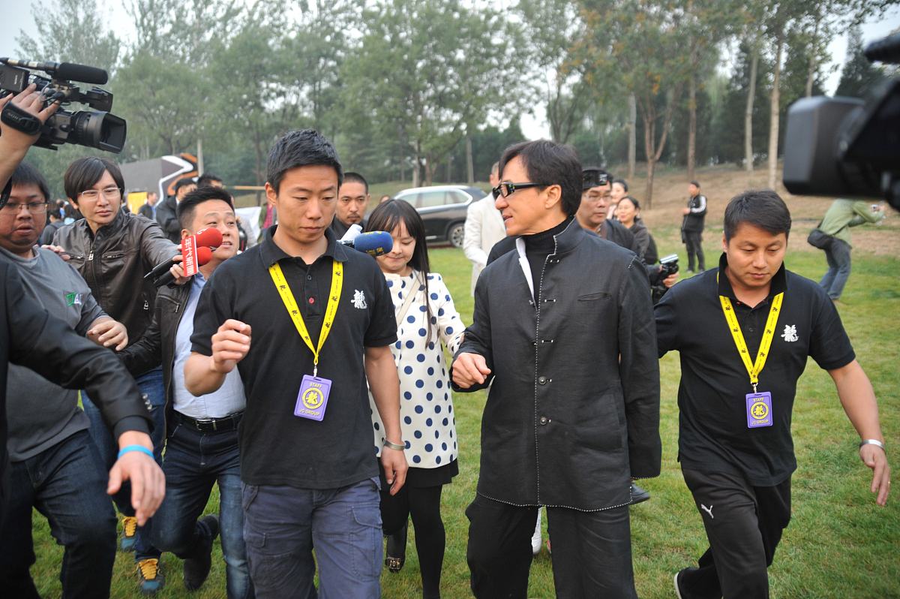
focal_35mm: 28
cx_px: 450
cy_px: 300
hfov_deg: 65.5
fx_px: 699
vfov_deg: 46.3
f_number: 2.8
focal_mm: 28
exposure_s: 1/320
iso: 800
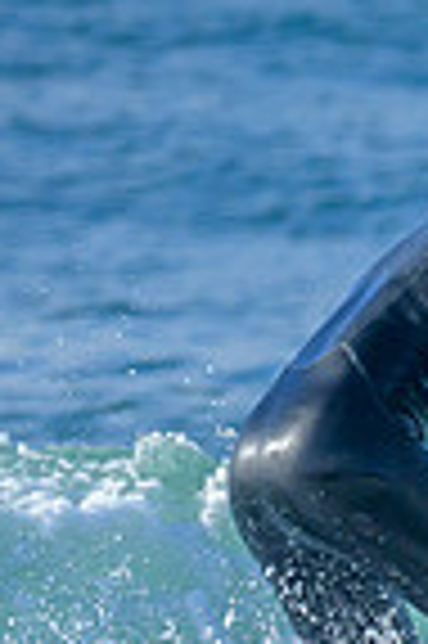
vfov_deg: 0.5
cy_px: 756
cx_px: 773
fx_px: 79706
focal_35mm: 4459
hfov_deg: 0.3
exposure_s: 1/2000
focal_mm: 800
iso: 360
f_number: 6.3
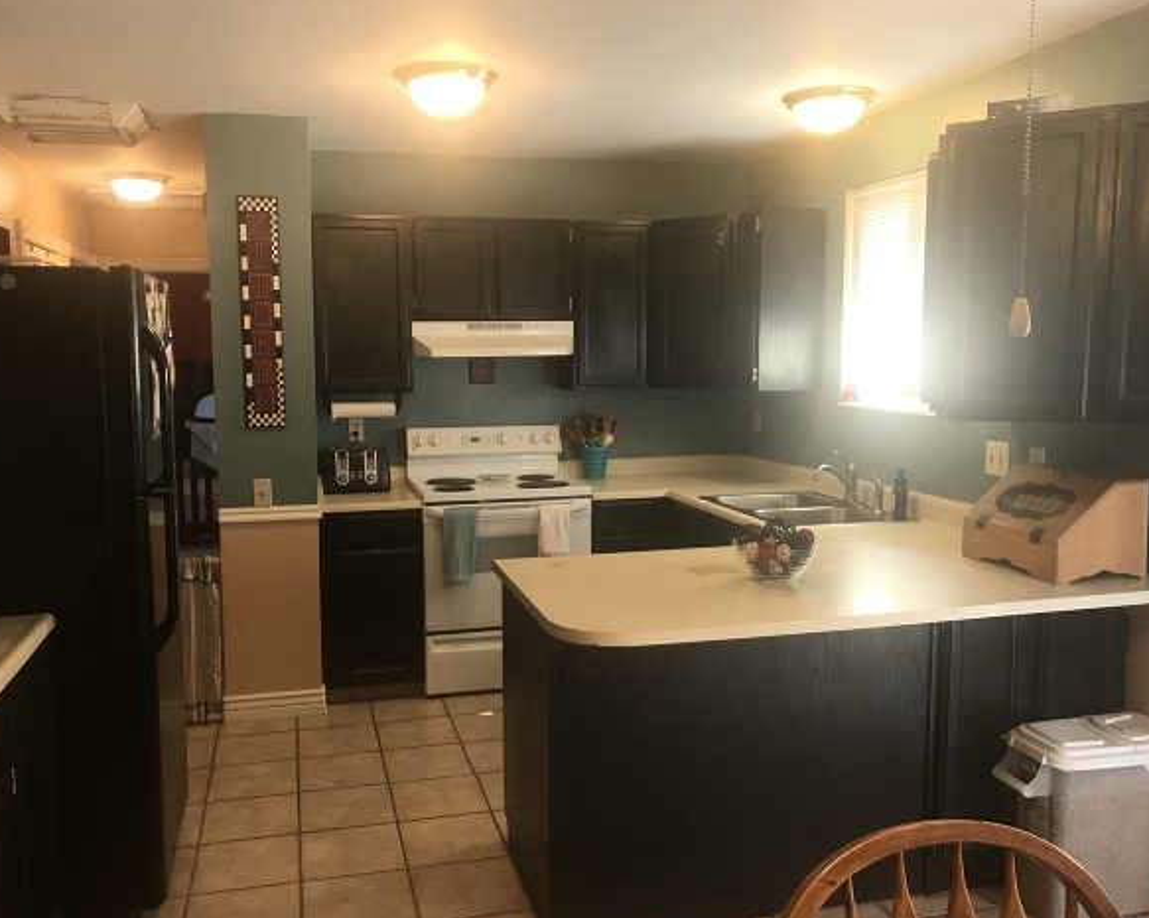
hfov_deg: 58.7
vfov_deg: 48.5
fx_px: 1020
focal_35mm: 30
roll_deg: +0.3
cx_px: 538
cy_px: 463
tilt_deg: -6.2
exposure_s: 1/30
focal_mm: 3.99
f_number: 1.8
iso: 25
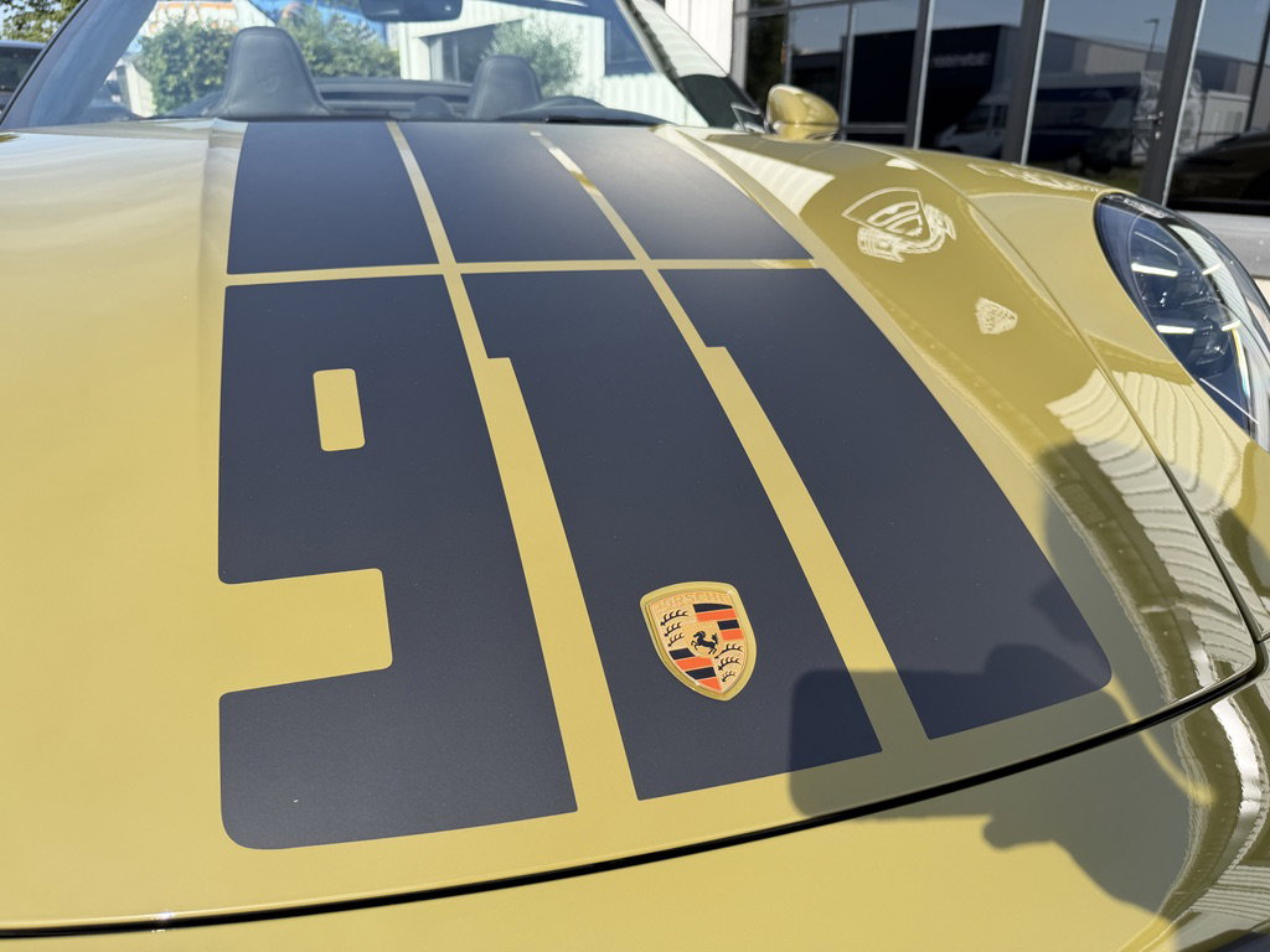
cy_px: 476
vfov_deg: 56.8
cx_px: 635
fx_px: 881
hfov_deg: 71.6
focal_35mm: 24
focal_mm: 6.76
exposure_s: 1/2000
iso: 80
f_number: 1.78
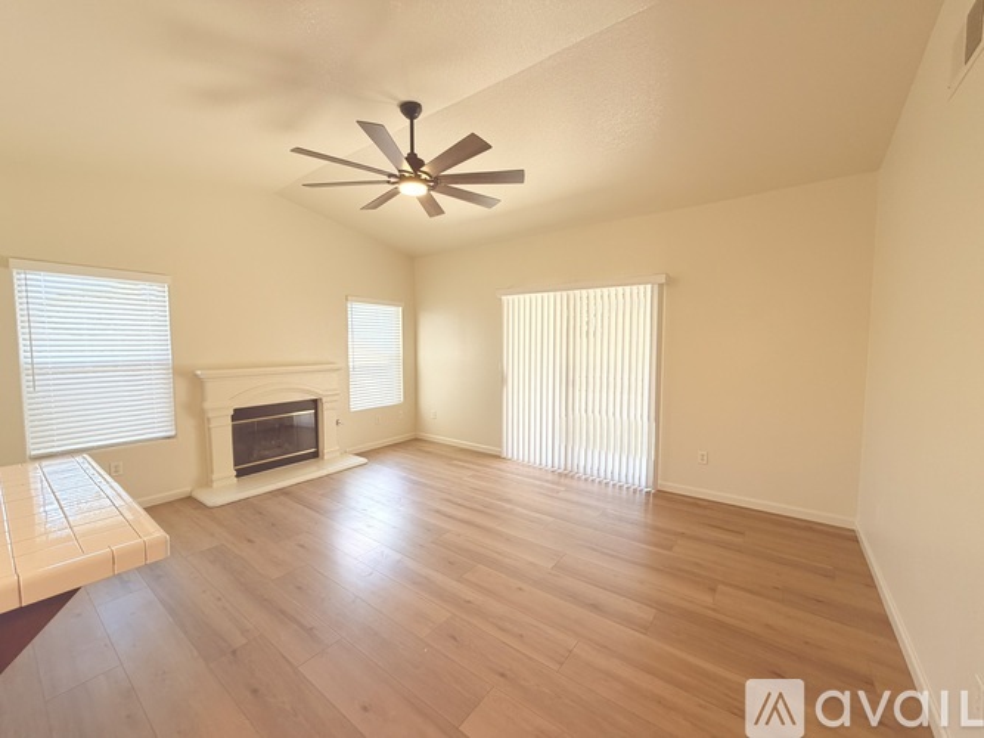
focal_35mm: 14
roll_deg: +0.6
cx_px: 492
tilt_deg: -3.6
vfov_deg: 85.7
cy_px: 369
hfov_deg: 102.1
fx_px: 398
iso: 100
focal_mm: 2.22
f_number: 2.2
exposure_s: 1/120
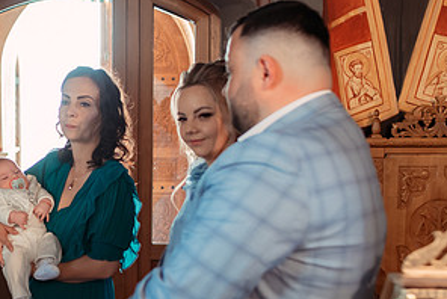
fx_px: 994
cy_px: 191
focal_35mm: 80
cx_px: 27
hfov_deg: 24.5
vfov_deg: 17.1
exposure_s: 1/200
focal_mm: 35
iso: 1600
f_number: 2.8
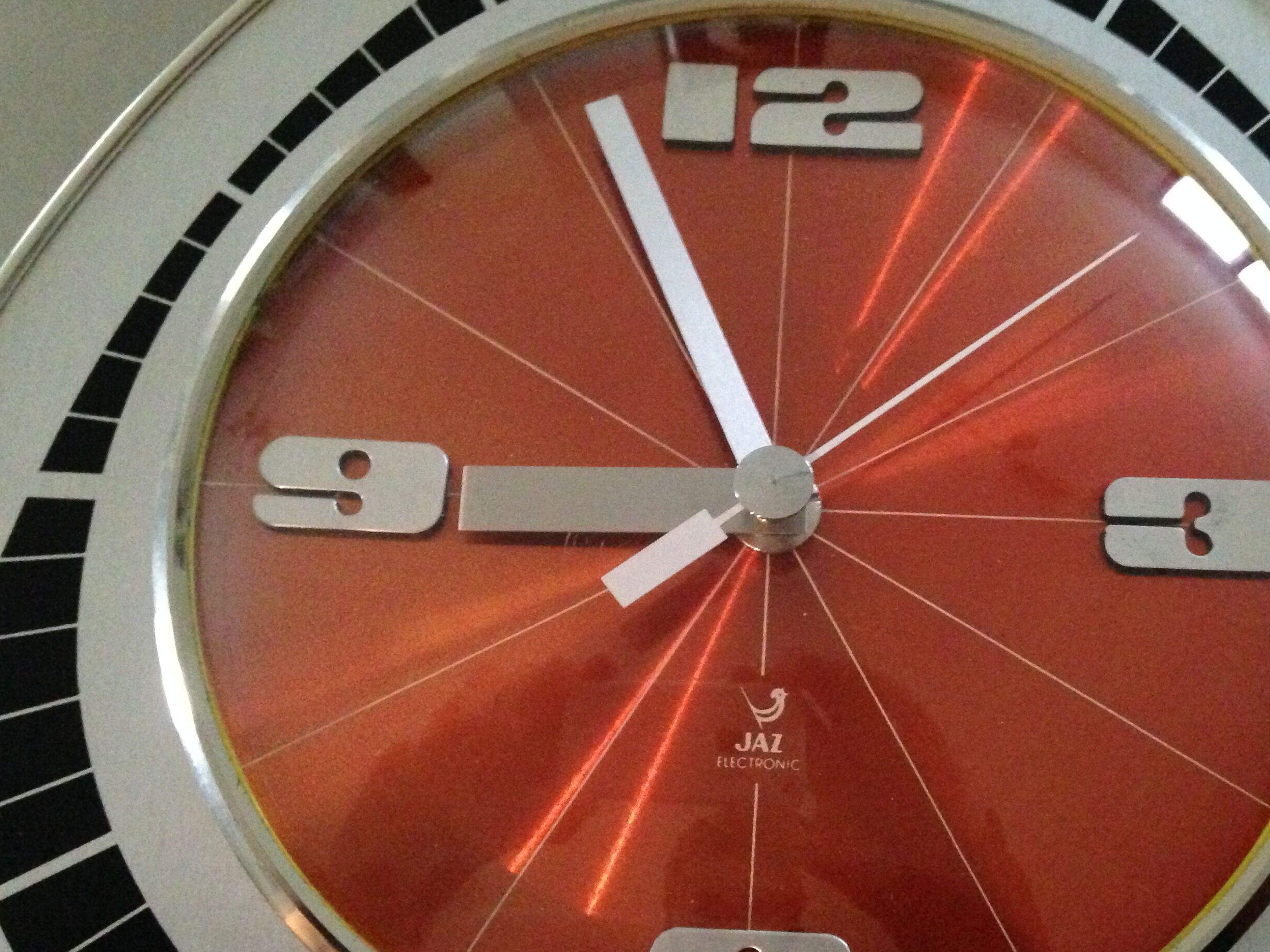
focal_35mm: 44
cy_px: 564
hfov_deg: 42.6
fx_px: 1614
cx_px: 799
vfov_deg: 32.8
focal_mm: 4.12
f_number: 2.4
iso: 800
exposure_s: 1/15
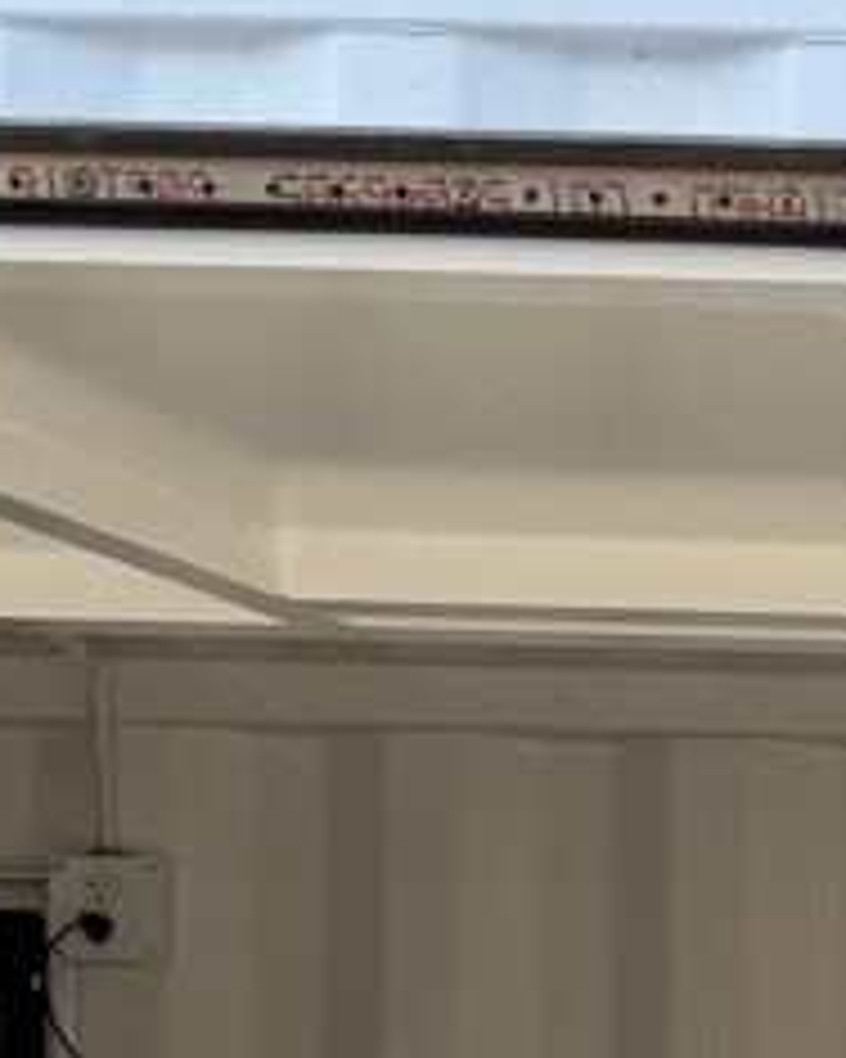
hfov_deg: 6.7
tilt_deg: +0.9
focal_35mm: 209
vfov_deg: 8.9
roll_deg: -0.2
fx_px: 6541
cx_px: 2506
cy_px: 1799
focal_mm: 6.76
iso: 80
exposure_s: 1/3145
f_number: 1.78
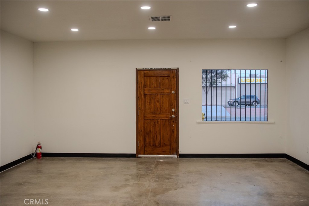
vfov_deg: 37.9
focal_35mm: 35
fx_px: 300
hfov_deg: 54.4
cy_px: 103
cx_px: 154
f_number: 4.5
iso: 1000
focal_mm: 35
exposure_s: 1/160
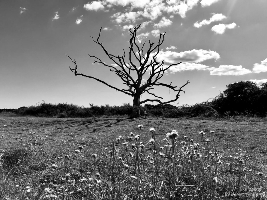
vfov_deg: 49.7
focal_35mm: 28
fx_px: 216
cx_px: 134
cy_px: 100
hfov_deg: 63.4
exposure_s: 1/5650
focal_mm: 3.99
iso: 20
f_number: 1.8
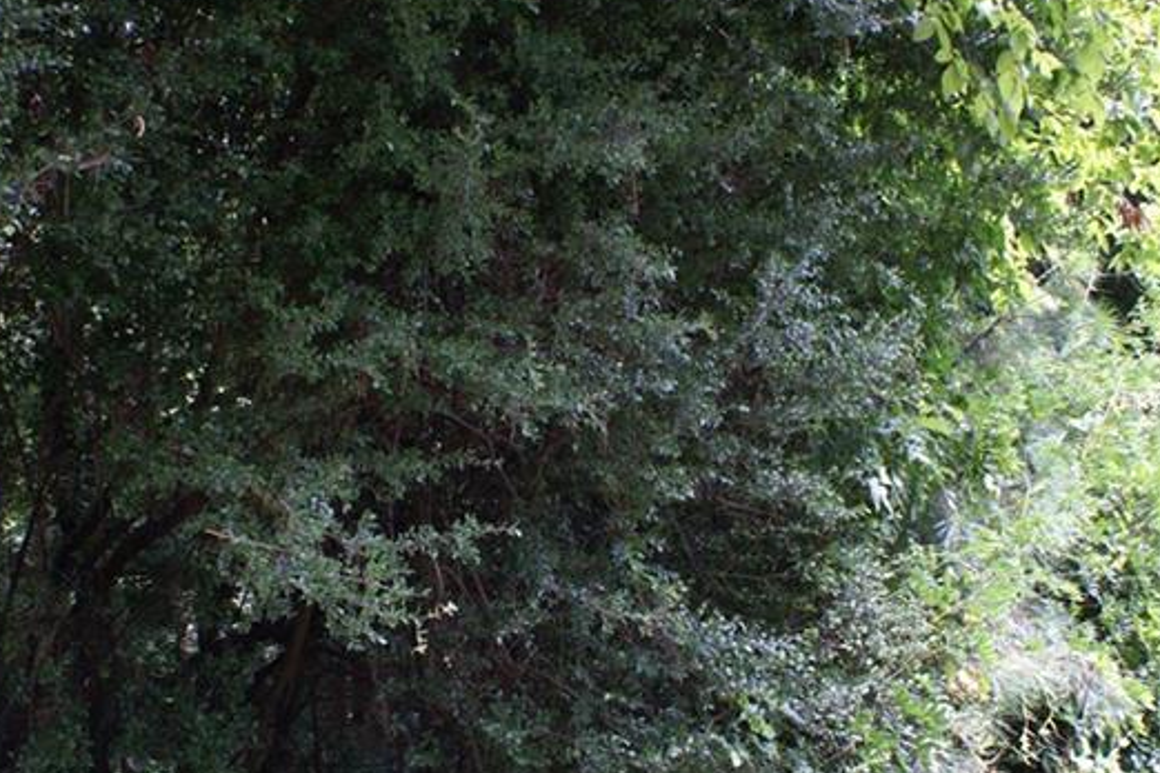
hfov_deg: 37.5
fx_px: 1708
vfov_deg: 25.5
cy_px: 442
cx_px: 571
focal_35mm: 53
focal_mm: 18
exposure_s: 1/30
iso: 100
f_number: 4
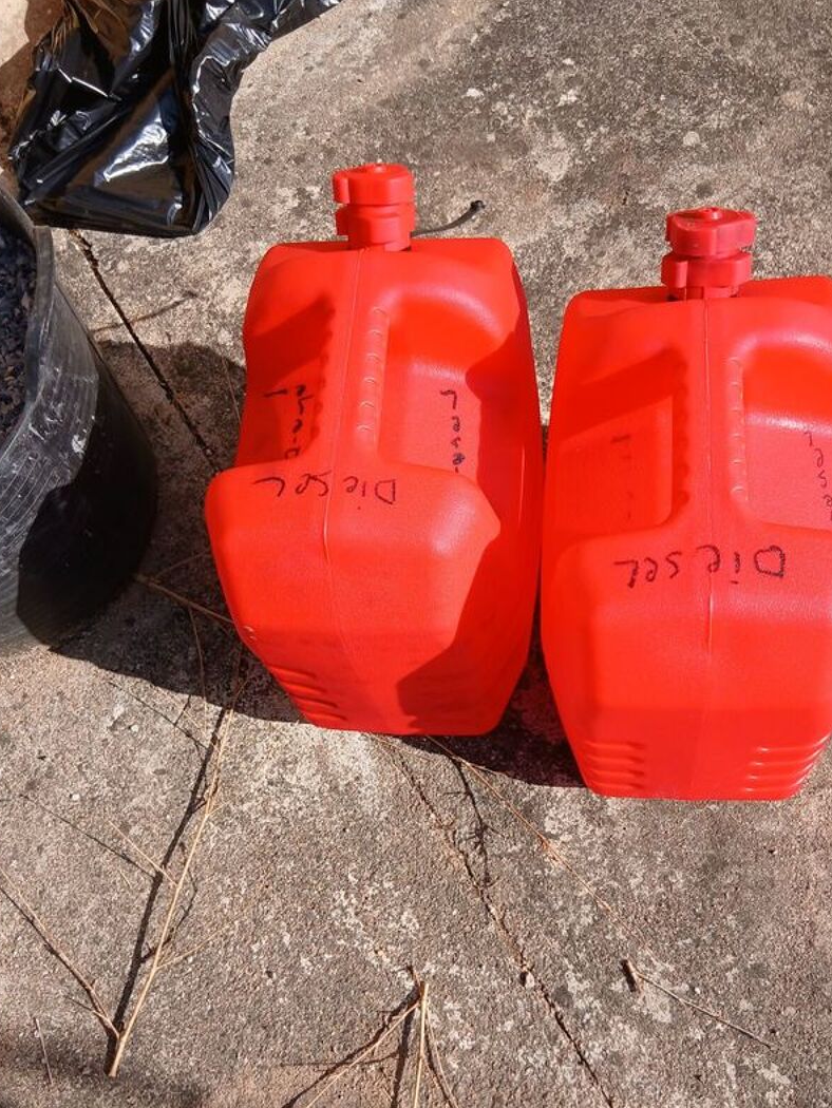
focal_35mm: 33
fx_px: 1057
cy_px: 663
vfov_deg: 54.9
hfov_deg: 42.9
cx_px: 462
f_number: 1.8
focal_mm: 3.98
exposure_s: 1/353
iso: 20
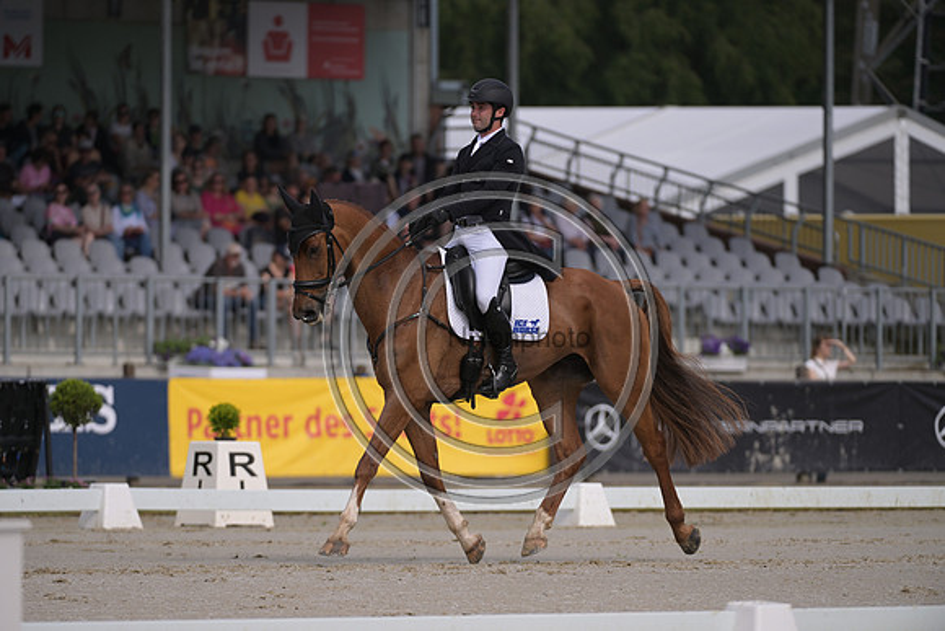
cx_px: 472
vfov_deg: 4.2
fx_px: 8664
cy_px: 316
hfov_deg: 6.2
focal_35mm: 330
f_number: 5
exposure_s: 1/1250
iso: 140
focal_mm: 330
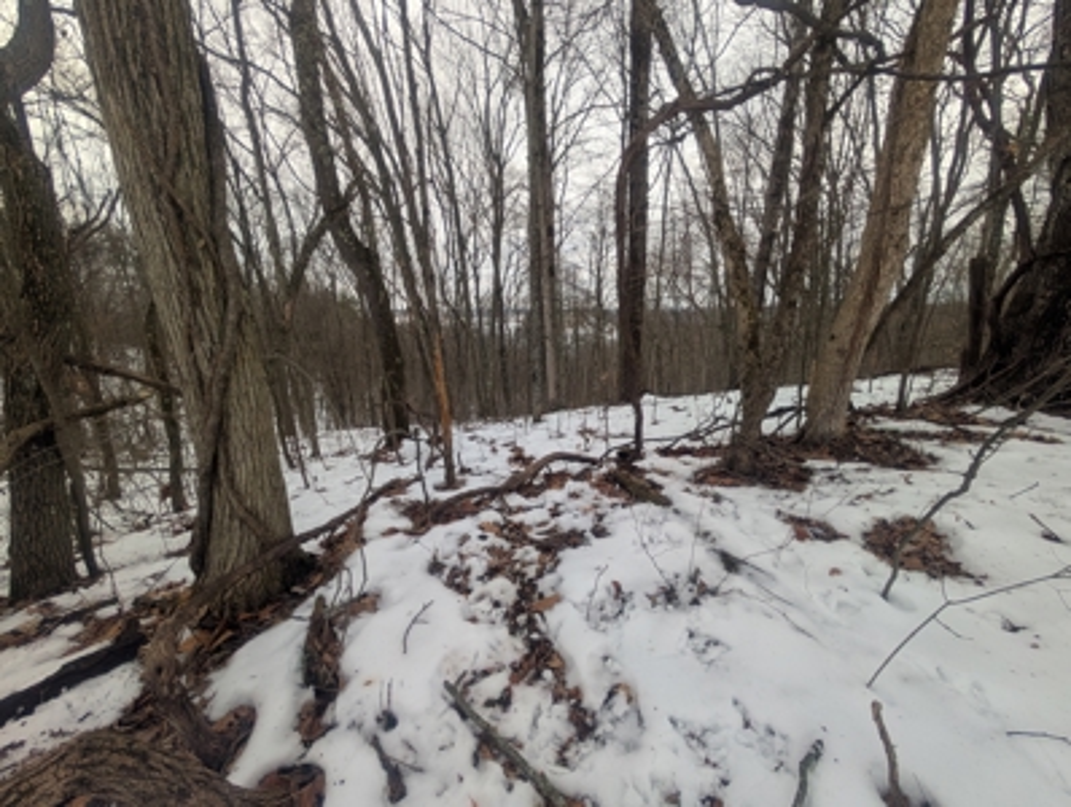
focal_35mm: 12
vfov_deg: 94.7
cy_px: 404
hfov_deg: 110.4
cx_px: 536
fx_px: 372
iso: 52
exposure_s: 1/960
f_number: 1.7
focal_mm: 2.02
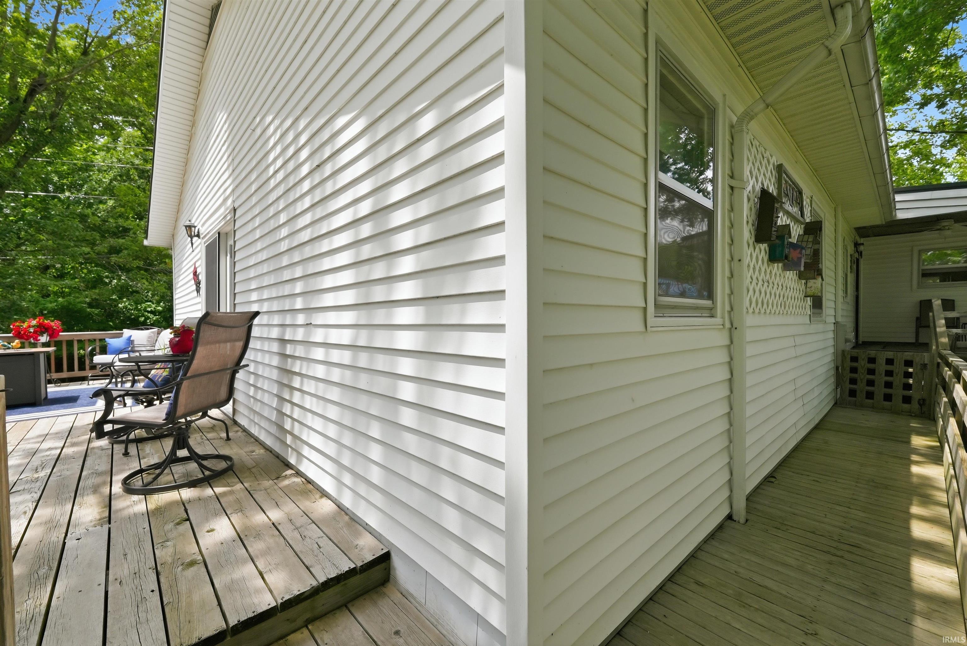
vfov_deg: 81.3
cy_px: 323
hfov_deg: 104.2
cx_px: 484
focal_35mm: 14
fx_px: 376
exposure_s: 1/1600
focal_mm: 14
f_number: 5.6
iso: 500
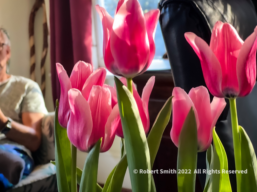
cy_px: 90
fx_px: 609
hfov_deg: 23.8
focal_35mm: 82
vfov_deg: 18.0
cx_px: 133
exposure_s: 1/40
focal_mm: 9
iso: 320
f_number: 2.8
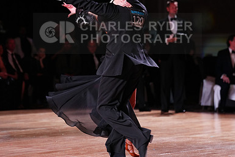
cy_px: 34
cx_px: 118
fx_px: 1005
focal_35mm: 154
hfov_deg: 13.3
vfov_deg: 8.9
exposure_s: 1/400
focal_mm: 102
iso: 2000
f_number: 2.8
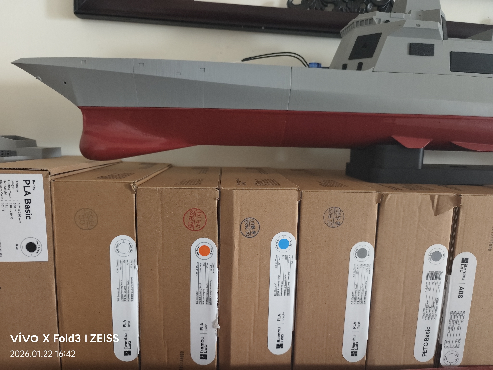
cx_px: 246
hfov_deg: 73.9
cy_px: 185
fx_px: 328
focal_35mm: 23
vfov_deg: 58.9
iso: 2527
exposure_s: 1/33.3
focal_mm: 5.5
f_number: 1.75
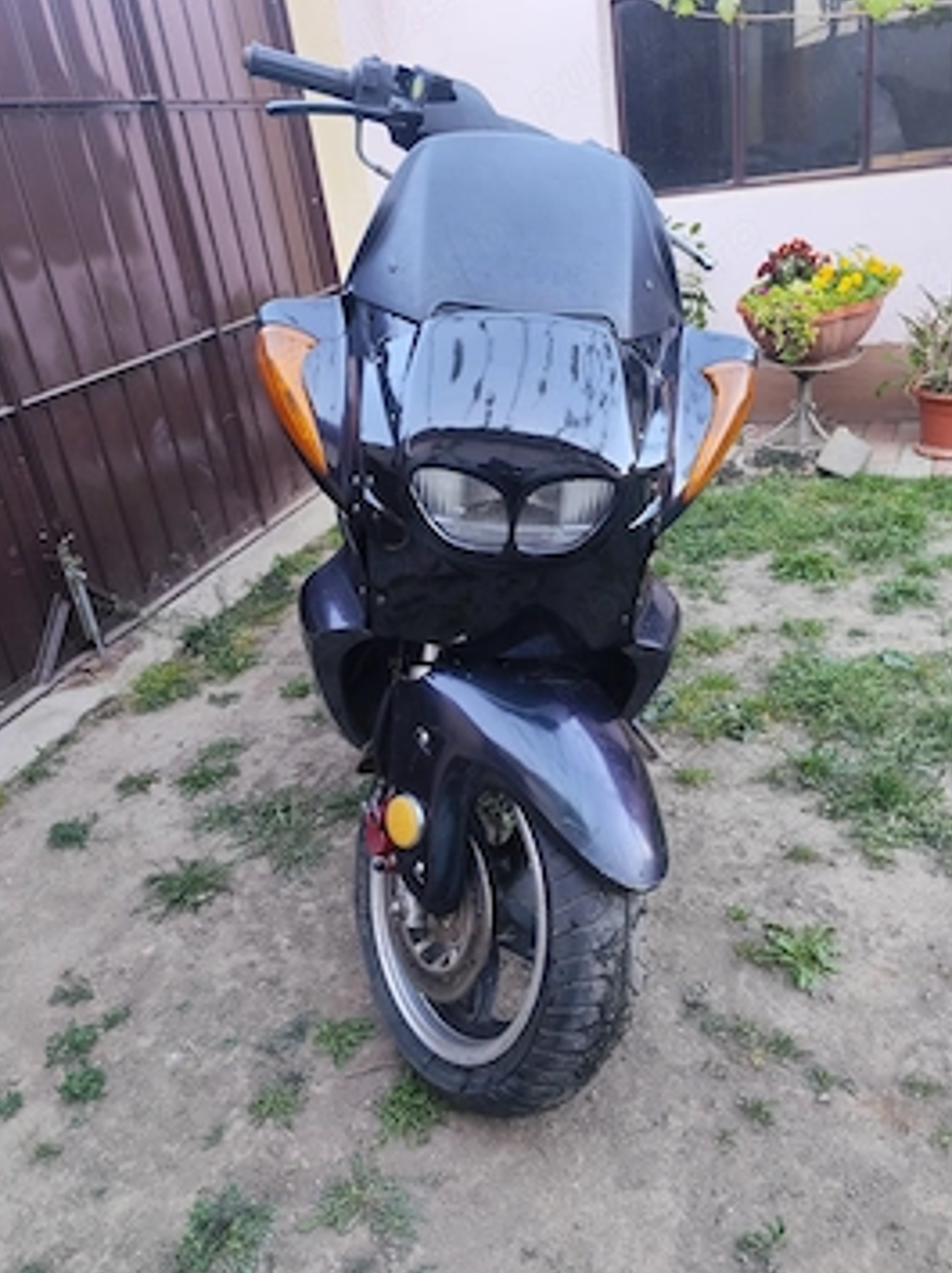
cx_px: 517
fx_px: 955
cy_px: 640
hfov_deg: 52.9
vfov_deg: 67.3
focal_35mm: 26
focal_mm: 6.14
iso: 125
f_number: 1.65
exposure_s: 1/100
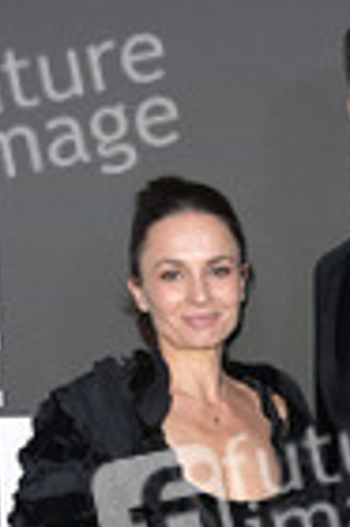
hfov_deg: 13.0
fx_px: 1506
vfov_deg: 18.4
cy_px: 689
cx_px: 395
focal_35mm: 103
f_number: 5.6
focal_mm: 36
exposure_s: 1/250
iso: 1000
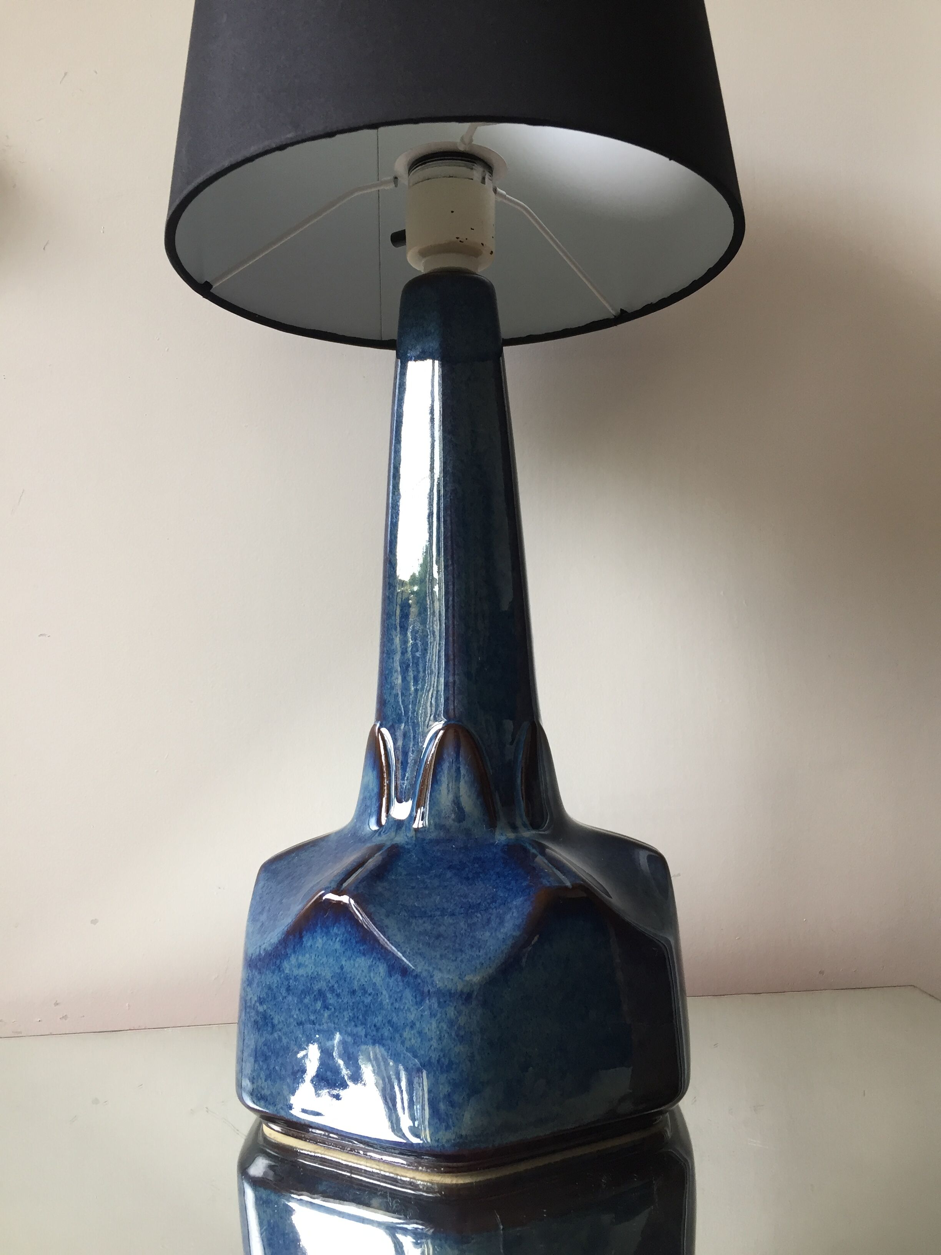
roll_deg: +1.0
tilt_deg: +3.3
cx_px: 470
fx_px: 1051
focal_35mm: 29
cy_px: 628
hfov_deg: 48.2
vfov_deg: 61.7
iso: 32
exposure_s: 1/33
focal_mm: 4.15
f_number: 2.2
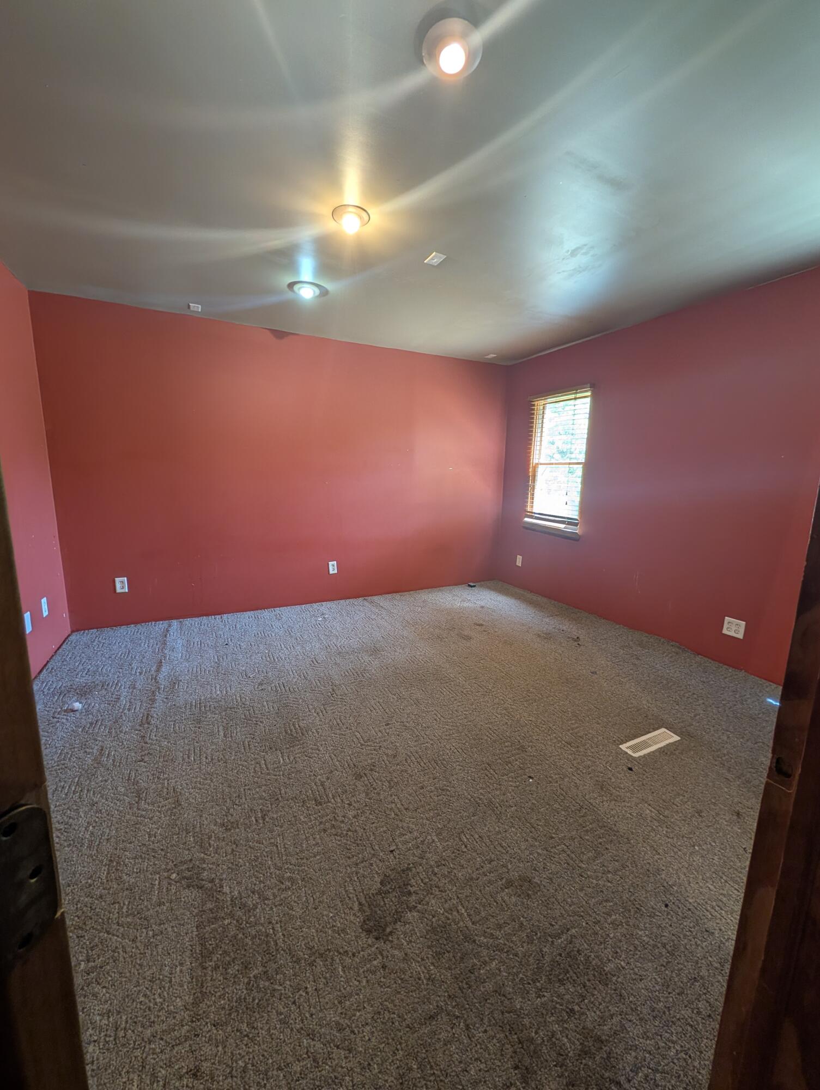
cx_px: 410
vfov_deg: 110.5
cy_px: 545
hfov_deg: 94.6
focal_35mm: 12
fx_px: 378
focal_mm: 2.02
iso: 45
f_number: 1.7
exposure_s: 1/40
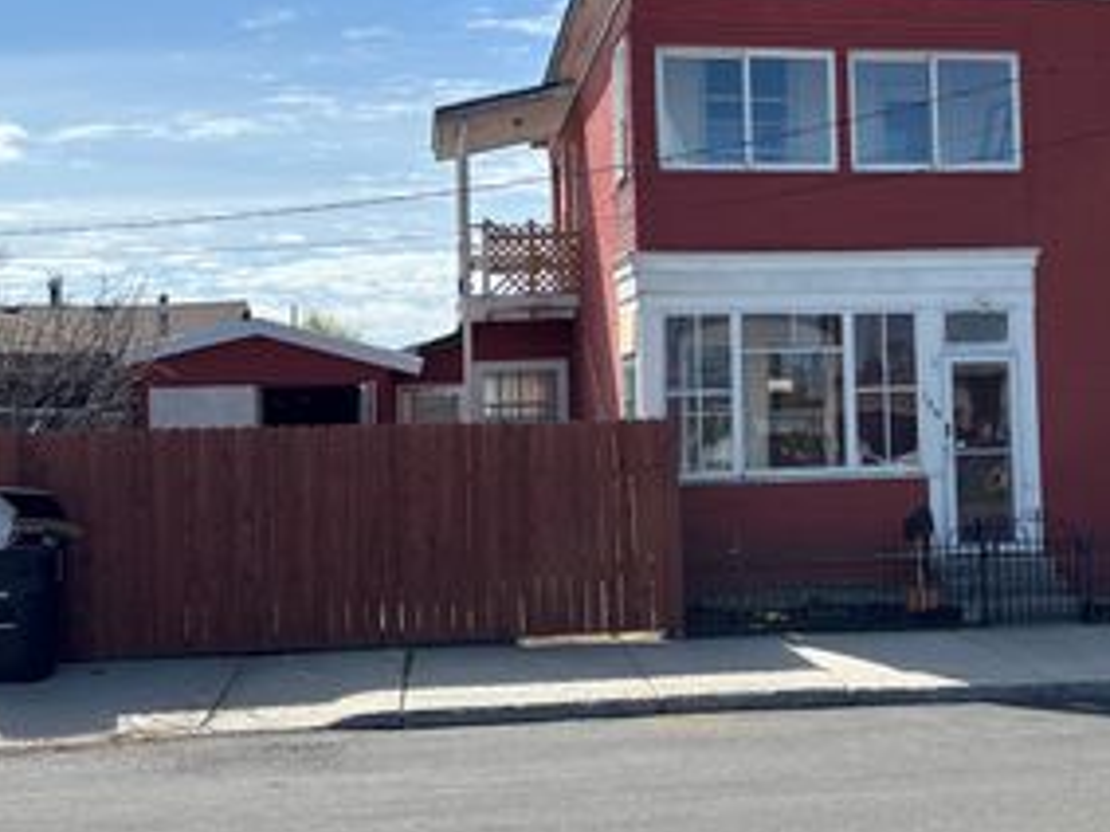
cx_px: 757
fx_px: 1474
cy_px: 343
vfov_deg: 31.4
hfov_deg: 40.6
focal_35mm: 46
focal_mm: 5.96
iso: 50
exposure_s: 1/3534
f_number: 1.6
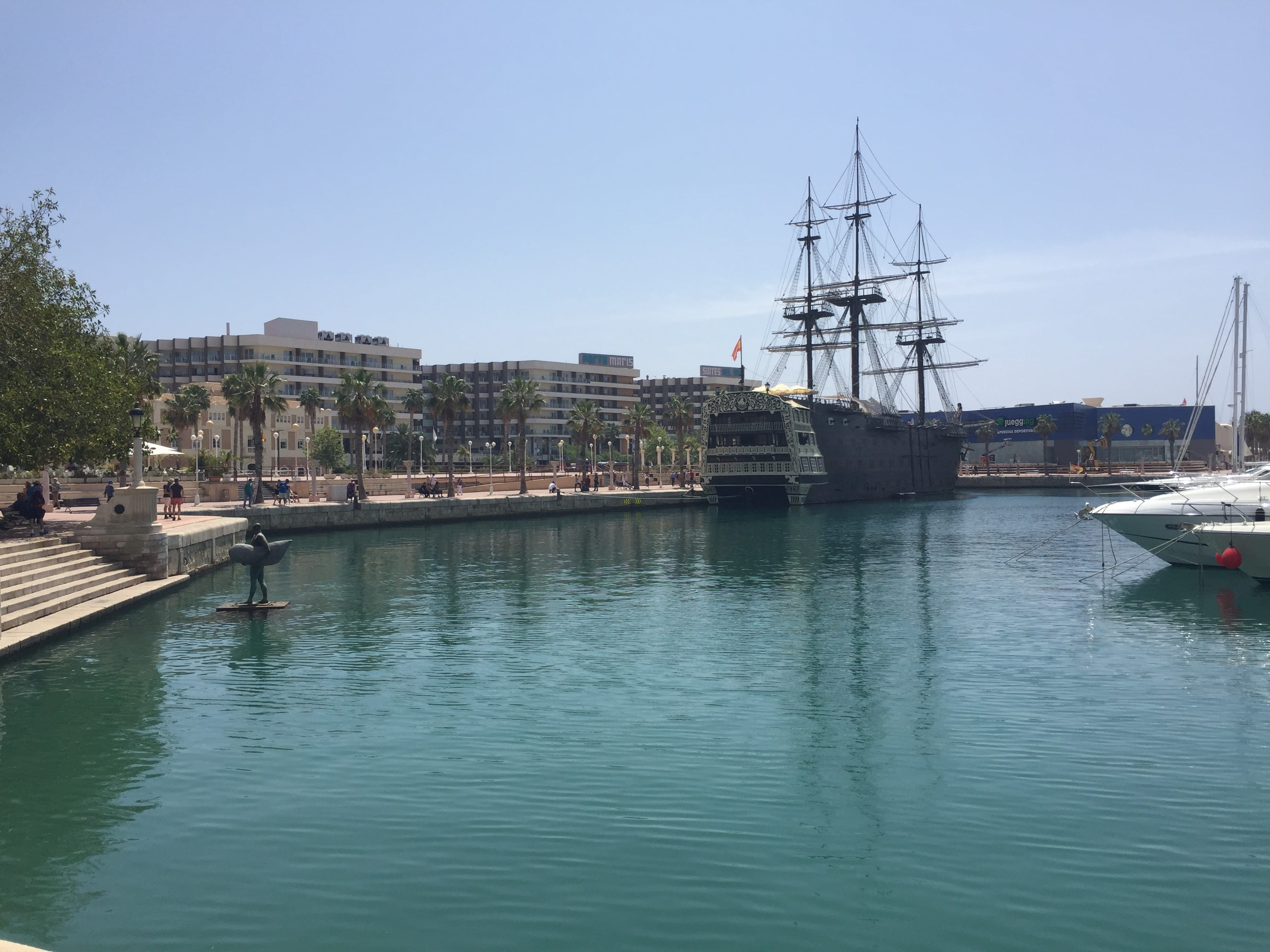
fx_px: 1064
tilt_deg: +0.4
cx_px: 635
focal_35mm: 29
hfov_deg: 61.7
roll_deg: +1.7
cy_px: 476
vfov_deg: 48.2
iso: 32
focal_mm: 4.15
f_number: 2.2
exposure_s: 1/2639
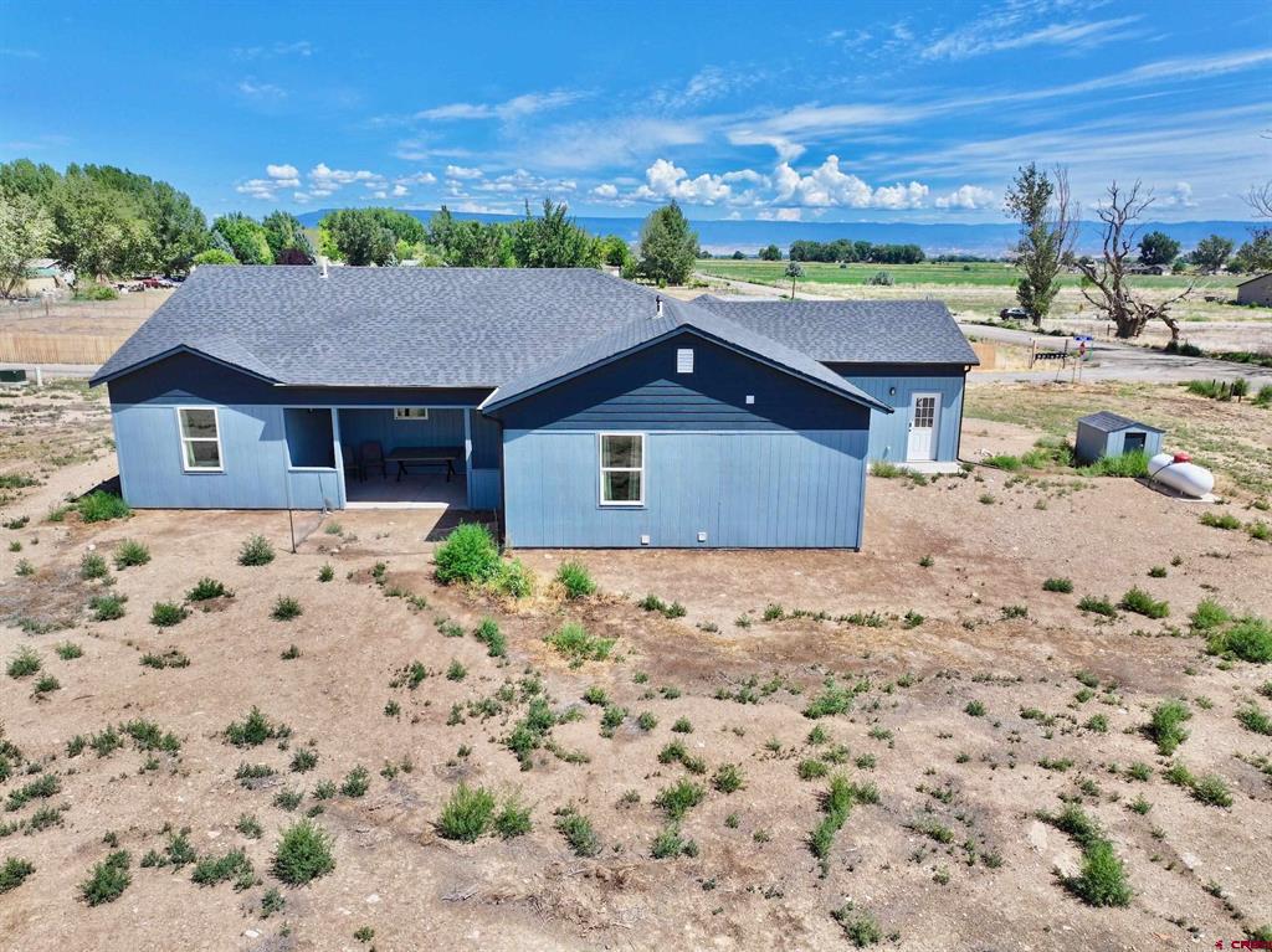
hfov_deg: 71.6
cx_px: 636
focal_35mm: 24
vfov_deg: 56.8
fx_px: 881
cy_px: 476
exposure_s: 1/1600
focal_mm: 12.29
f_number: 2.8
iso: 110
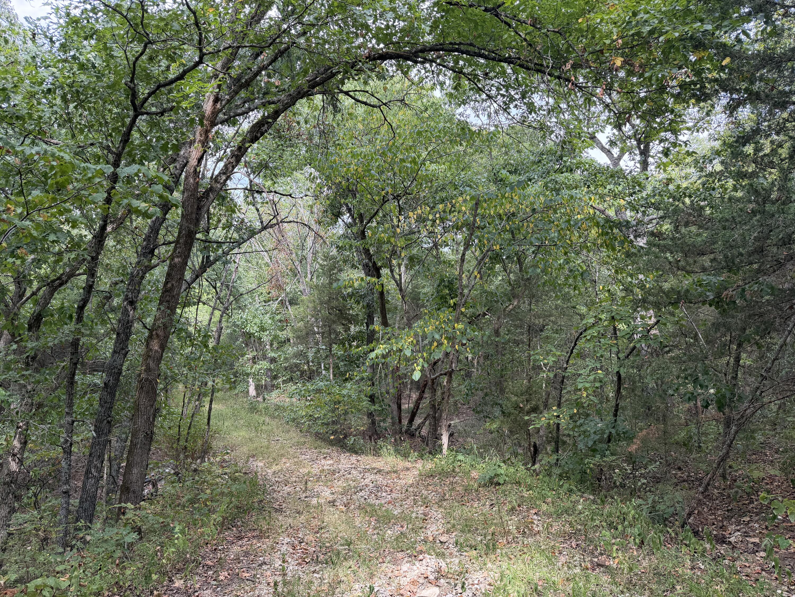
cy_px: 298
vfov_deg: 56.8
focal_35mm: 24
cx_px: 398
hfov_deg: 71.6
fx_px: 551
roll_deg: -0.4
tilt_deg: +3.7
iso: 100
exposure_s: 1/387
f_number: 1.78
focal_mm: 6.76
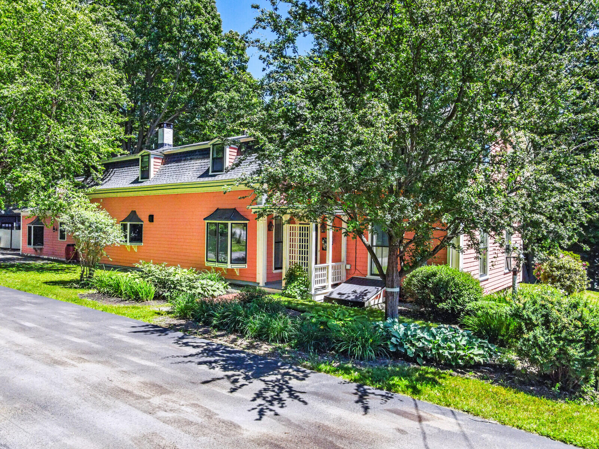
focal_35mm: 24
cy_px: 224
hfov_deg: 71.6
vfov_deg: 56.8
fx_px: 415
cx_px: 300
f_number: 2.8
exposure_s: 1/1000
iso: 200
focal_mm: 4.5
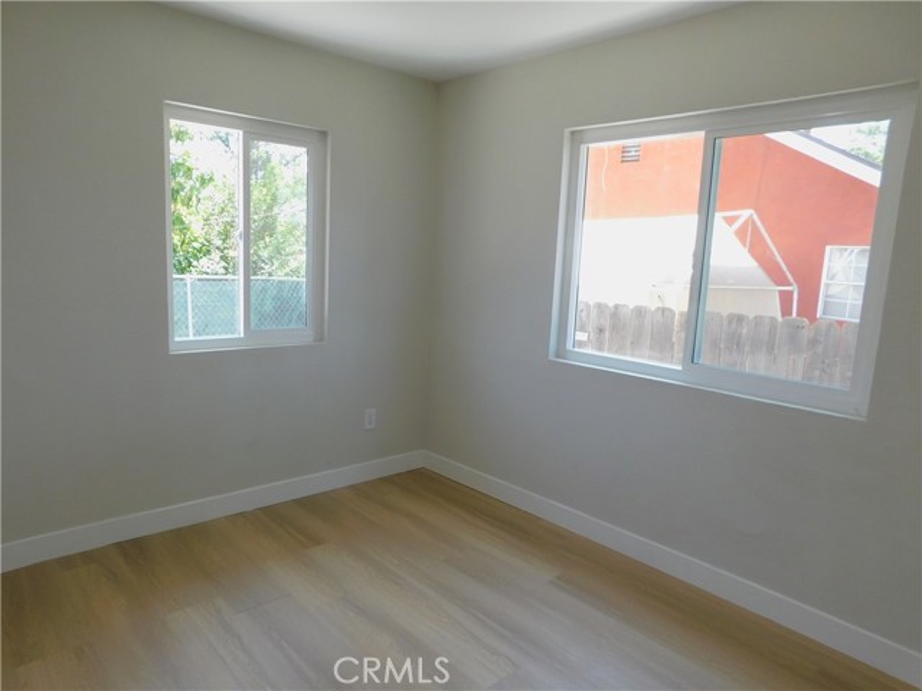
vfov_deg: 58.9
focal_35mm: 23
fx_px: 613
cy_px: 346
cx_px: 461
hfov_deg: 73.9
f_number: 3
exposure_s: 1/80
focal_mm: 4
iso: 125
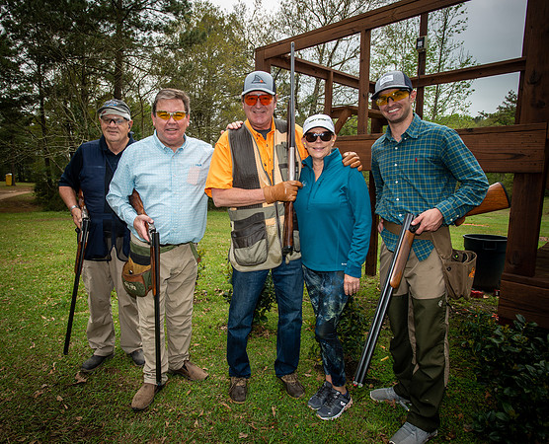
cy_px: 222
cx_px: 245
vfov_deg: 61.9
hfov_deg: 72.8
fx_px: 371
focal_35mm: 23
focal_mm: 20
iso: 125
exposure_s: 1/160
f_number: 5.6
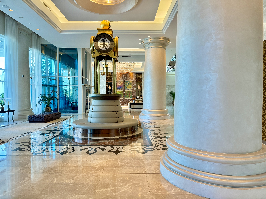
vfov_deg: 56.8
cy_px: 100
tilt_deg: -2.8
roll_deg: -0.3
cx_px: 133
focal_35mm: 24
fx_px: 184
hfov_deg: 71.6
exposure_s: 1/80
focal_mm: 6.86
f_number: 1.78
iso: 200
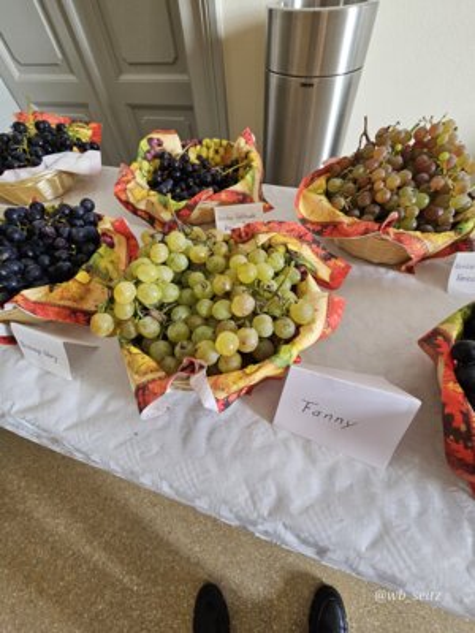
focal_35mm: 13
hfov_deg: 89.9
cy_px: 316
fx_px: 238
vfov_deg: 106.2
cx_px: 238
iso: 200
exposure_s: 1/50
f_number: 2.2
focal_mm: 2.2
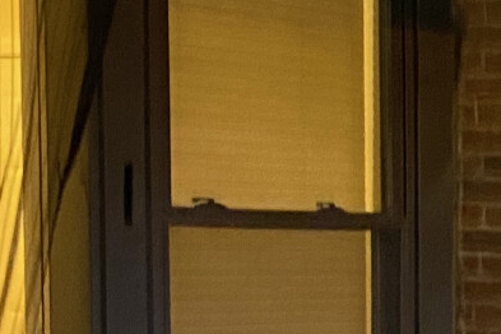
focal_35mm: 141
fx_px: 1962
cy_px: 454
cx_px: 890
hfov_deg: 13.2
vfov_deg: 9.5
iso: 640
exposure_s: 1/30
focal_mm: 4.25
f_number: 1.8
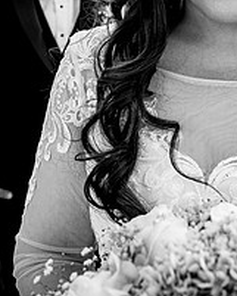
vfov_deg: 28.1
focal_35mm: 65
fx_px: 569
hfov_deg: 23.4
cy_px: 36
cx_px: 152
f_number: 5.6
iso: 800
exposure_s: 1/800
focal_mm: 24
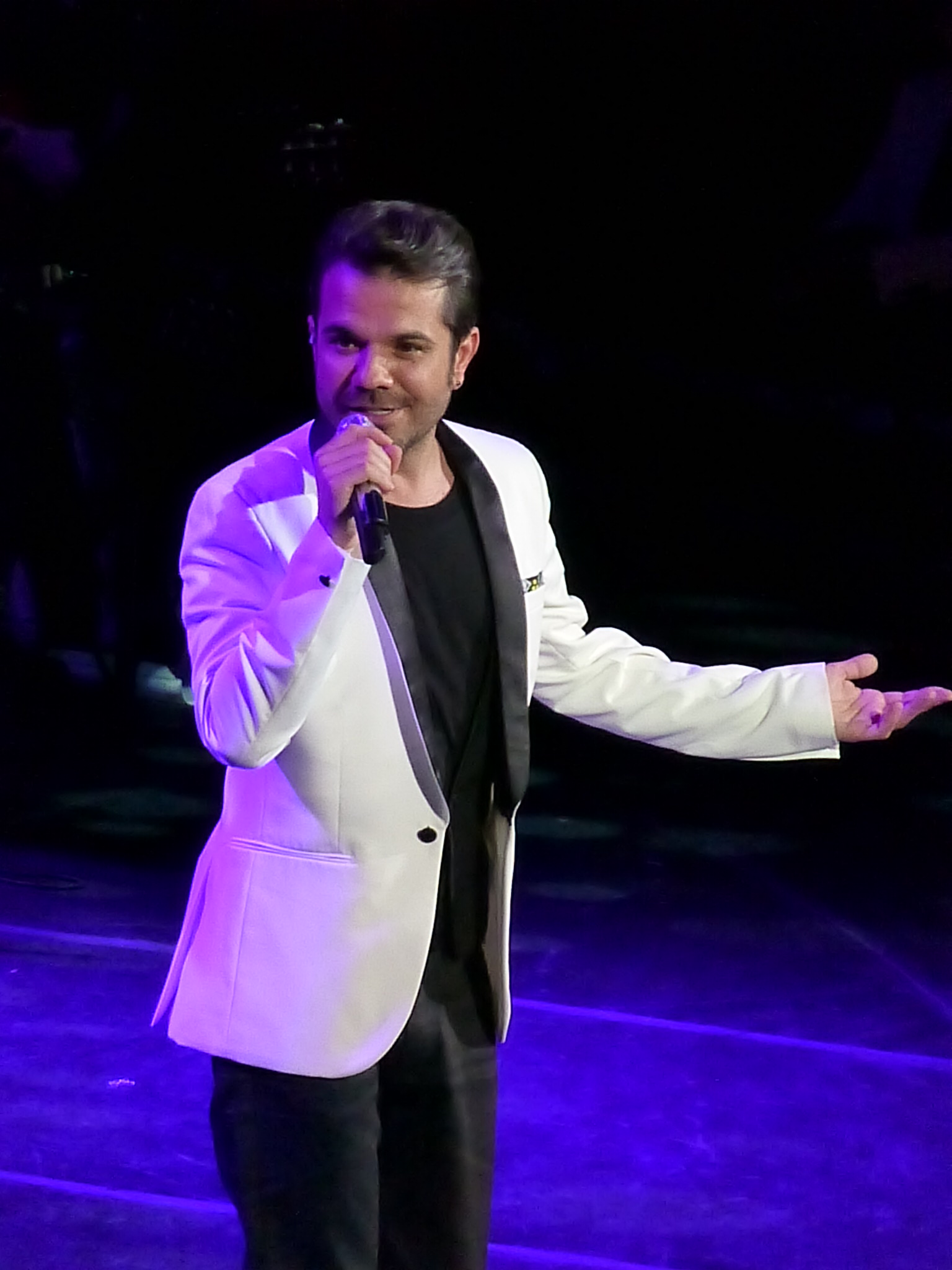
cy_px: 635
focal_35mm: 480
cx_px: 476
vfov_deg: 4.1
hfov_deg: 3.1
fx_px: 17601
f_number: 6.4
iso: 2500
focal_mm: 86
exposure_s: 1/200
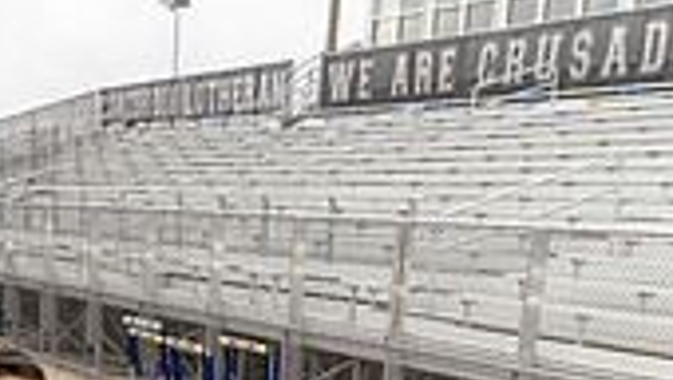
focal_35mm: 83
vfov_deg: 12.3
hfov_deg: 25.3
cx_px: 162
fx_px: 1483
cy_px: 847
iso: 100
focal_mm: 30
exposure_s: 1/250
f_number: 10
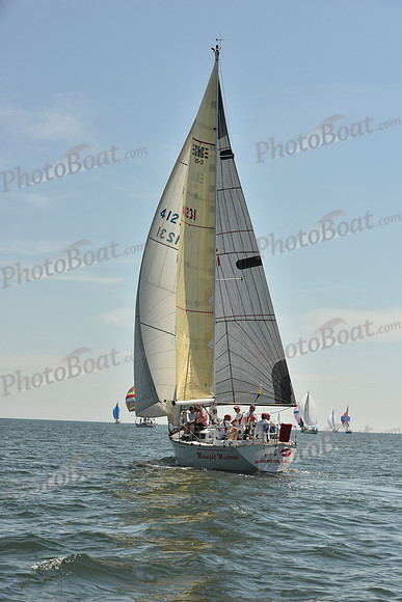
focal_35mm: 70
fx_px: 1172
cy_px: 301
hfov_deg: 19.5
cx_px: 201
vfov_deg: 28.8
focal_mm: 70
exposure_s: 1/1250
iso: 320
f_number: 9
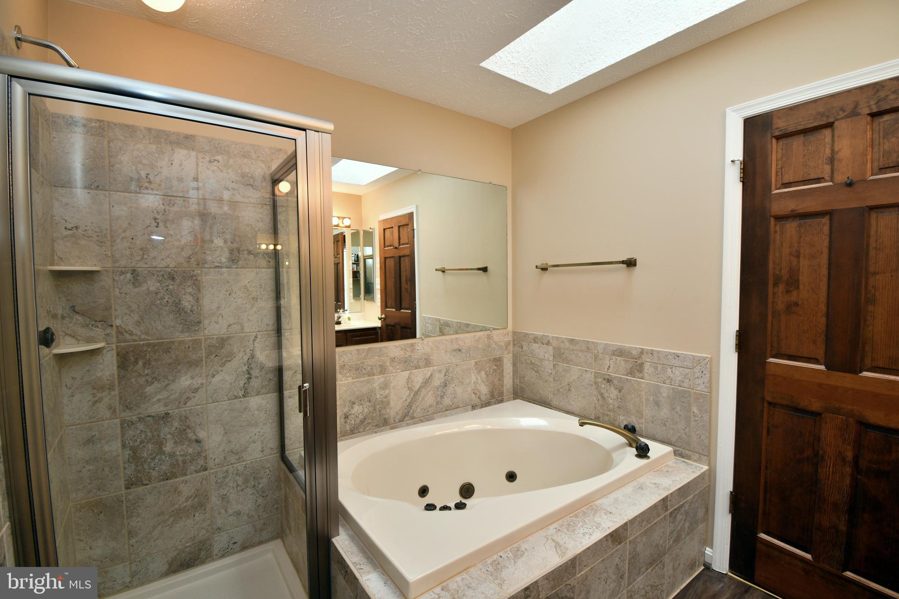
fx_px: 375
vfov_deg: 77.3
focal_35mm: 15
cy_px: 300
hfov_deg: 100.4
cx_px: 450
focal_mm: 10
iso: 280
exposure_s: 1/60
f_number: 4.5
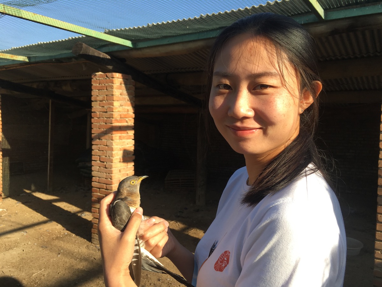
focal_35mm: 29
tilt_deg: -4.7
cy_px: 144
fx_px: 320
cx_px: 191
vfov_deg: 48.2
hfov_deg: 61.7
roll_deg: -1.0
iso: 25
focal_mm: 4.15
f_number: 2.2
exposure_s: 1/527
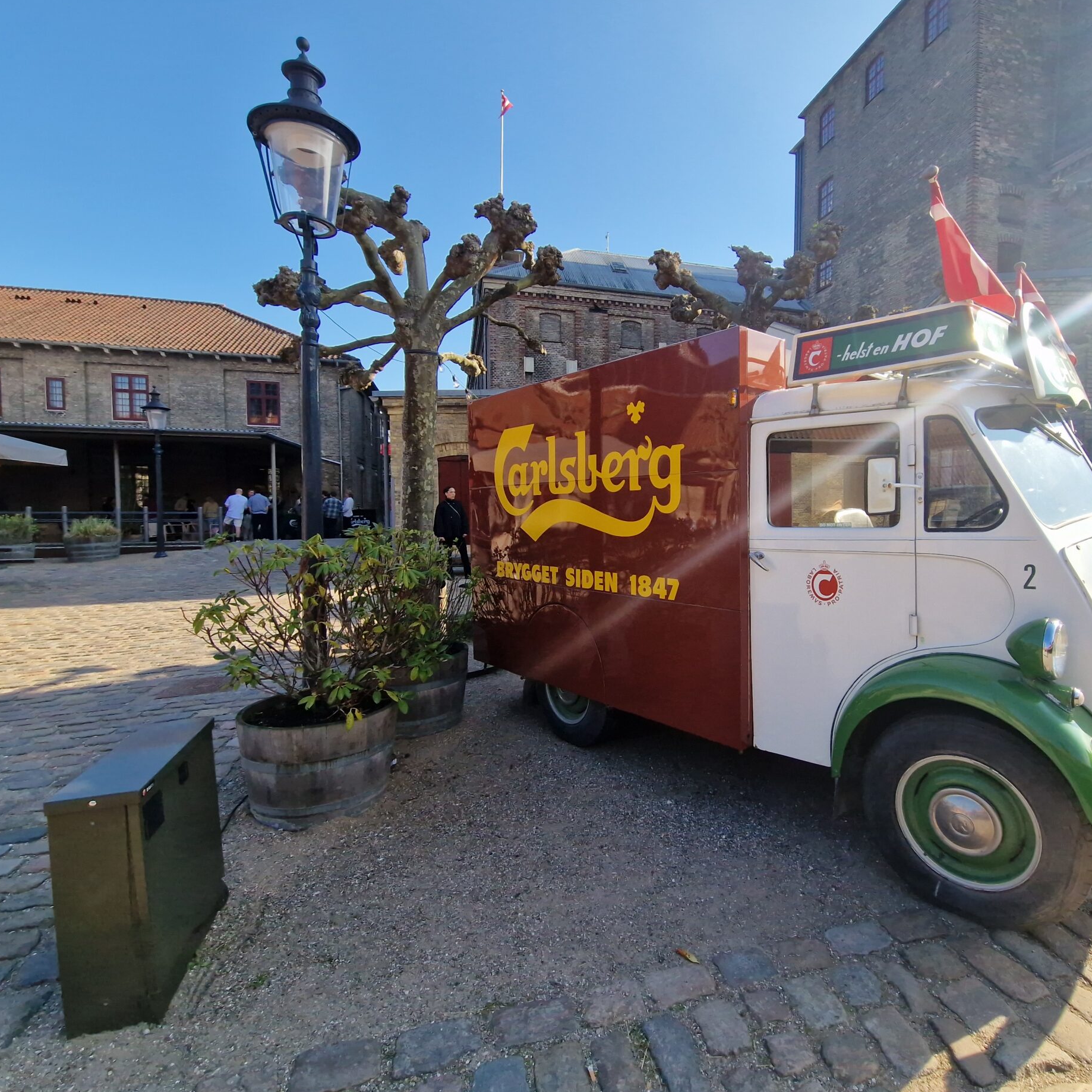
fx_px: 571
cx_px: 633
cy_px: 535
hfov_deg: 86.7
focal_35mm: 16
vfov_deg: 87.4
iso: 50
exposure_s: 1/1033
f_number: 2.2
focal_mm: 2.2
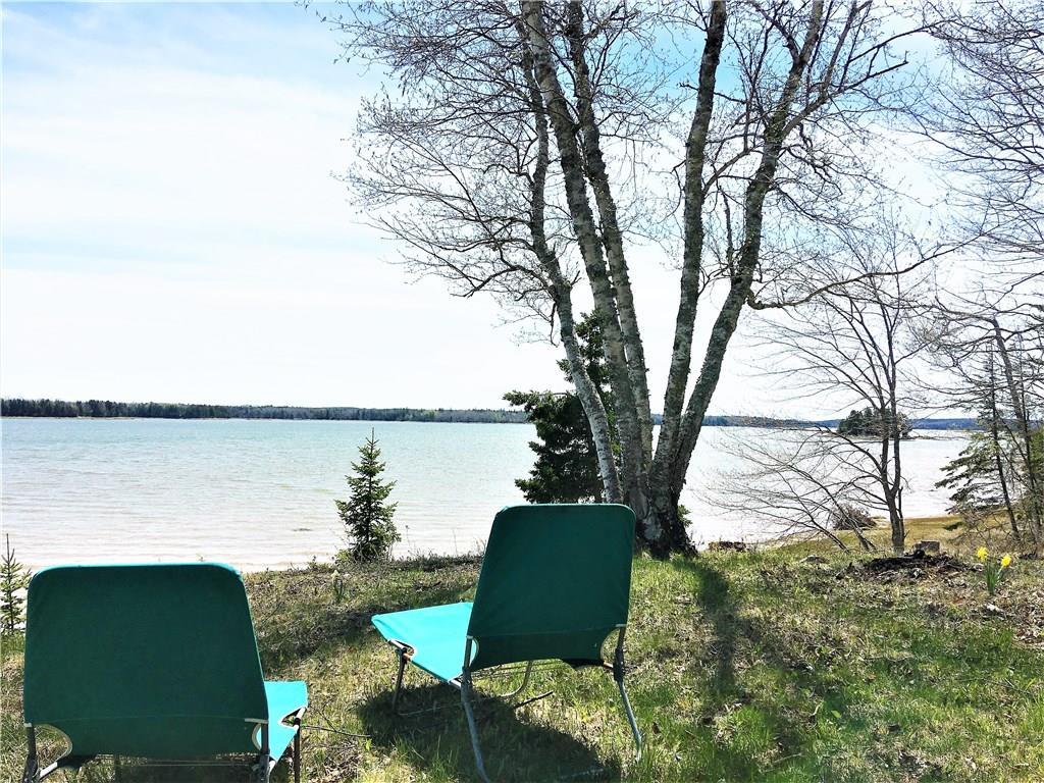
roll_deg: -1.8
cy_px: 392
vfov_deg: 48.2
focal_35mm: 29
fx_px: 875
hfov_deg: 61.7
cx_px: 522
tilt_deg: +1.8
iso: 25
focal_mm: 4.15
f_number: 2.2
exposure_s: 1/2564
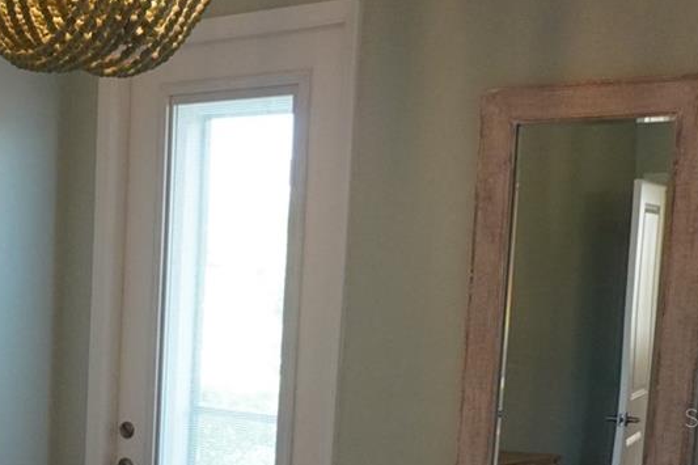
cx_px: -246
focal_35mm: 72
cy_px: 418
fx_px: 1395
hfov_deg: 24.1
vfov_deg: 18.6
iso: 2000
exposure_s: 1/160
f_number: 3.5
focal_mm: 16
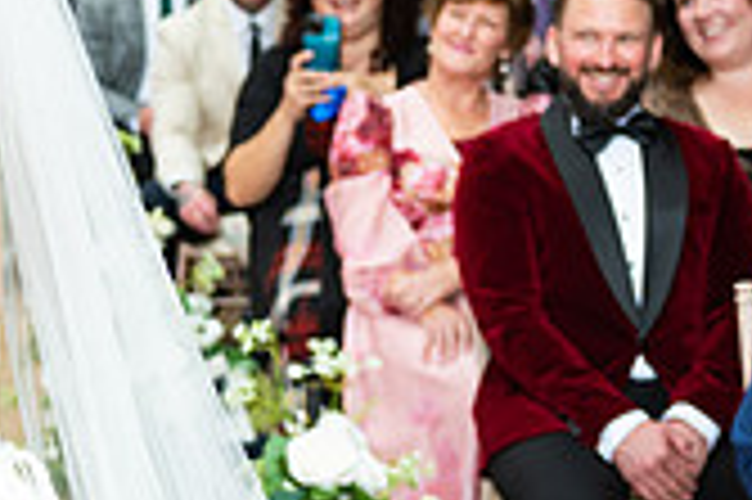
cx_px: -401
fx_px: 2901
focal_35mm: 139
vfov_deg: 9.8
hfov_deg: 13.8
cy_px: 187
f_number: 3.5
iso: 400
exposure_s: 1/200
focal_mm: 40
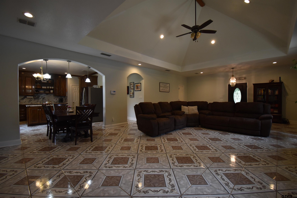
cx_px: 148
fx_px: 124
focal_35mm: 15
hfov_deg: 100.4
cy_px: 99
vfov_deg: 77.3
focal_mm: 10
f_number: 4.5
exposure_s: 1/60
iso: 450
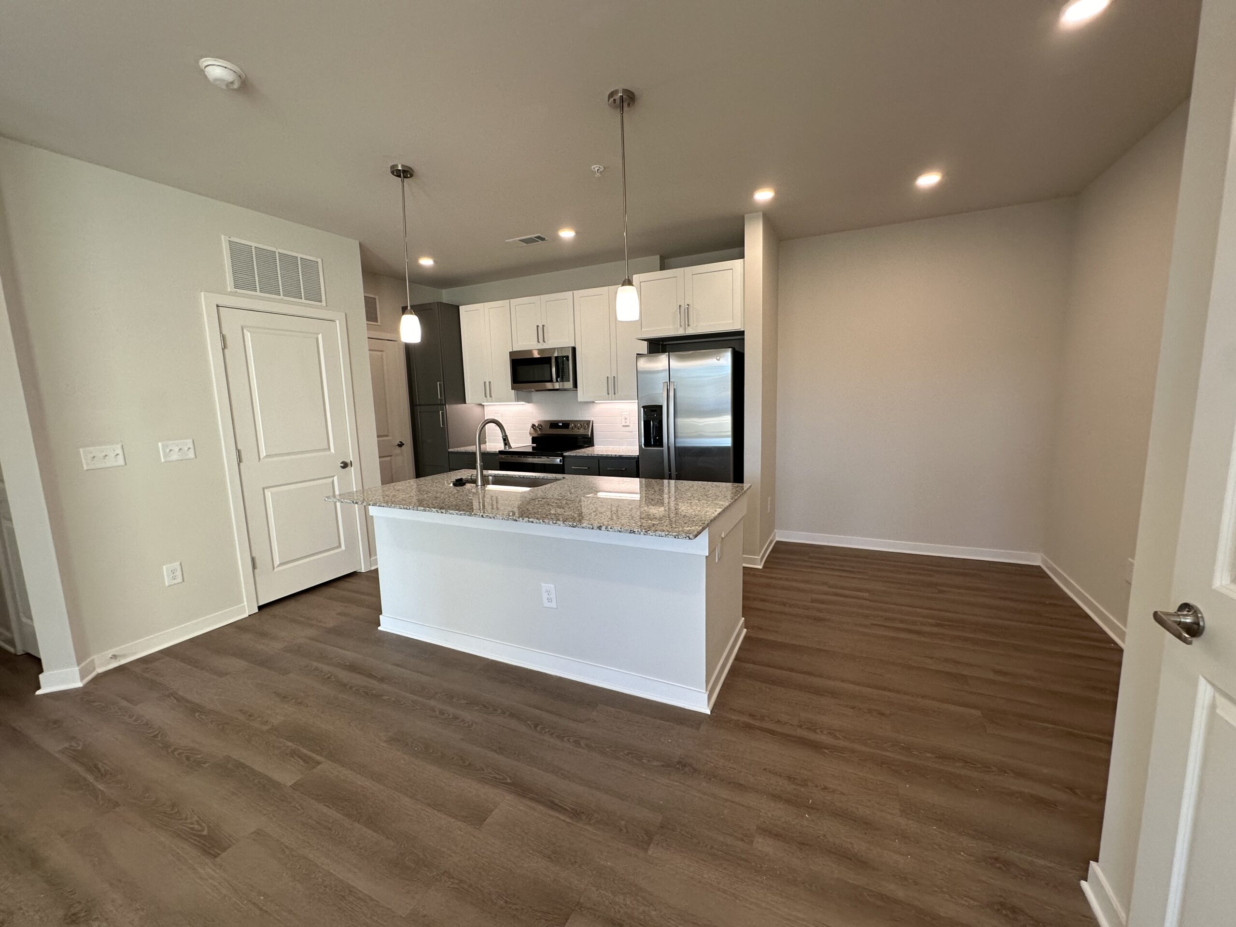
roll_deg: +2.0
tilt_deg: -5.4
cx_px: 618
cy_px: 464
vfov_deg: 85.7
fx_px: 500
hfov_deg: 102.1
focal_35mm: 14
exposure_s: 1/120
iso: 160
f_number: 2.2
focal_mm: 2.22
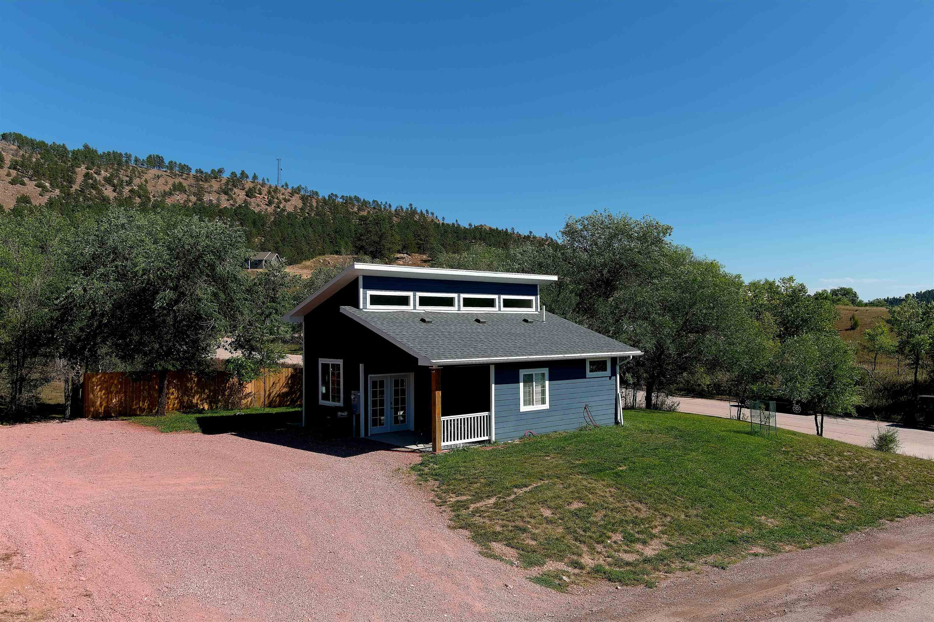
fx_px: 752
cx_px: 467
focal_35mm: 29
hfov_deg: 63.7
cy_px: 311
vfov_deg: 45.0
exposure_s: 1/1250
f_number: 2.8
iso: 100
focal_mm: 10.57
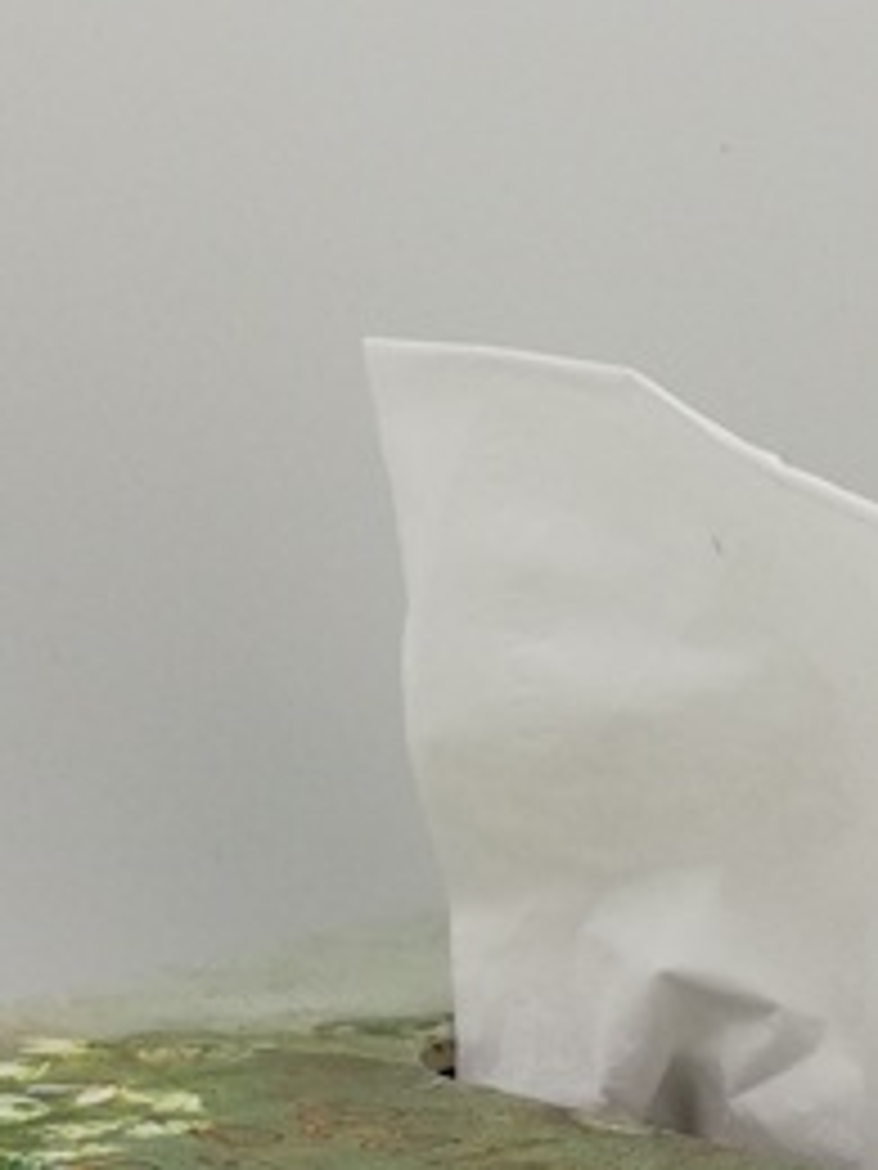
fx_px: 3382
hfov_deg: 14.4
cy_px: 1372
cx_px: 1040
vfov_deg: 18.7
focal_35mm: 100
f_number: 2.2
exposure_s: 1/191
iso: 50
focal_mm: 3.81
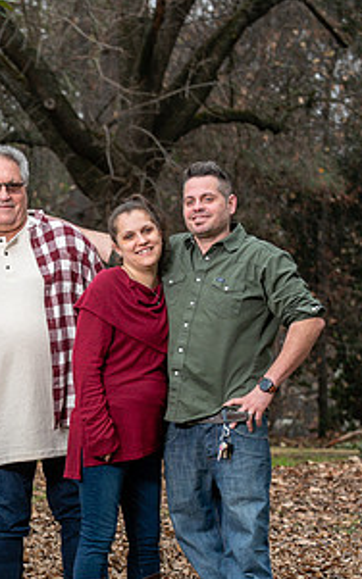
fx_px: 2795
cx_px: -83
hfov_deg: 7.3
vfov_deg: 11.8
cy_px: 370
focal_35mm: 177
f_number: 4
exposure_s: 1/125
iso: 200
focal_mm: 90
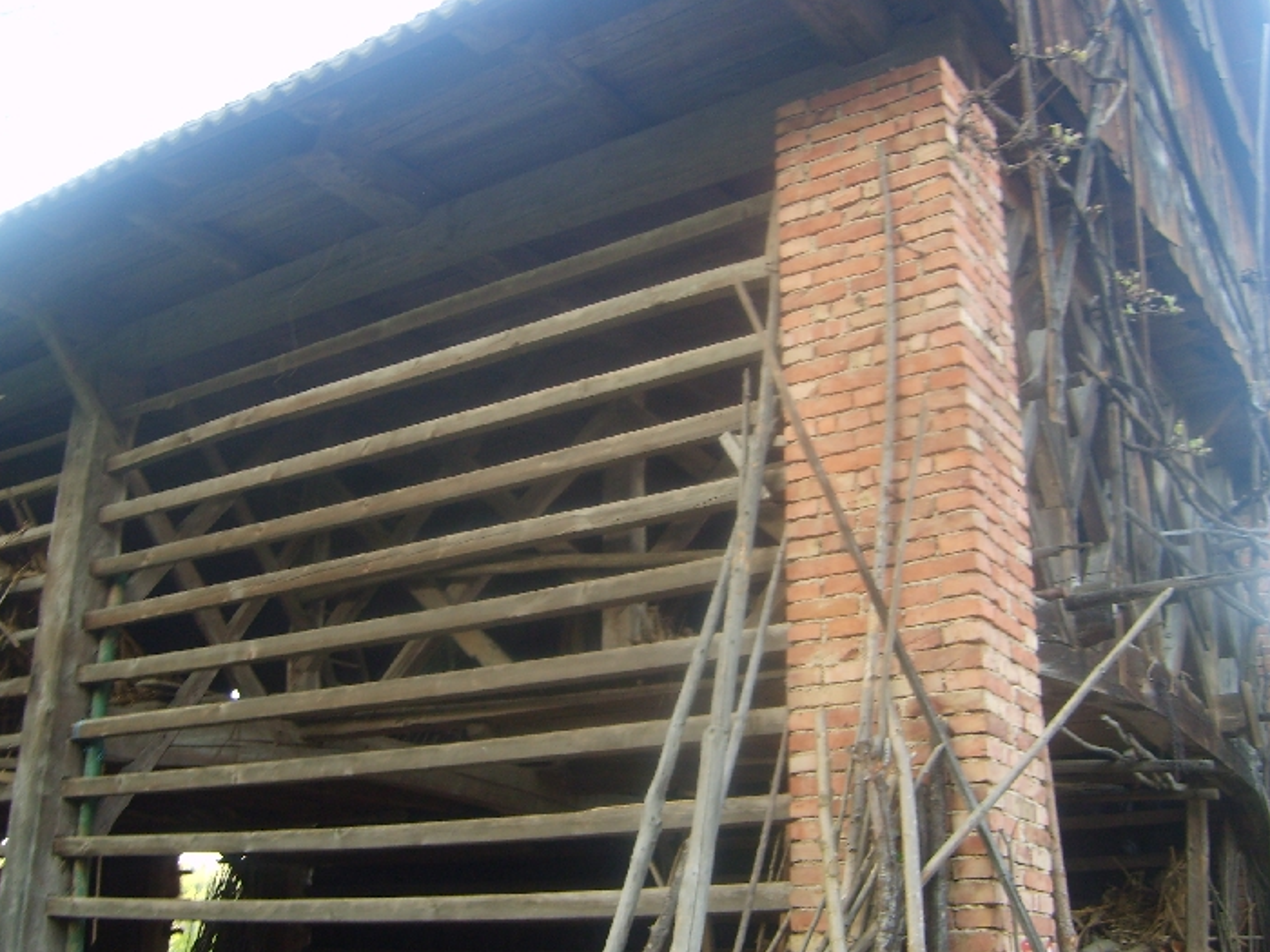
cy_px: 477
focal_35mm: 40
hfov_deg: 46.8
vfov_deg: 36.0
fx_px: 1468
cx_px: 630
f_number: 2.8
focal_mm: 5.8
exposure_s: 1/30
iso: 82
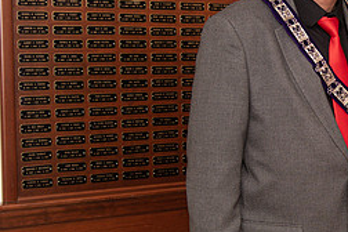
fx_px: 889
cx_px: 399
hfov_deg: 20.9
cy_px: 96
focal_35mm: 92
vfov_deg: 14.9
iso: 800
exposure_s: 1/200
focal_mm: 40
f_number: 4
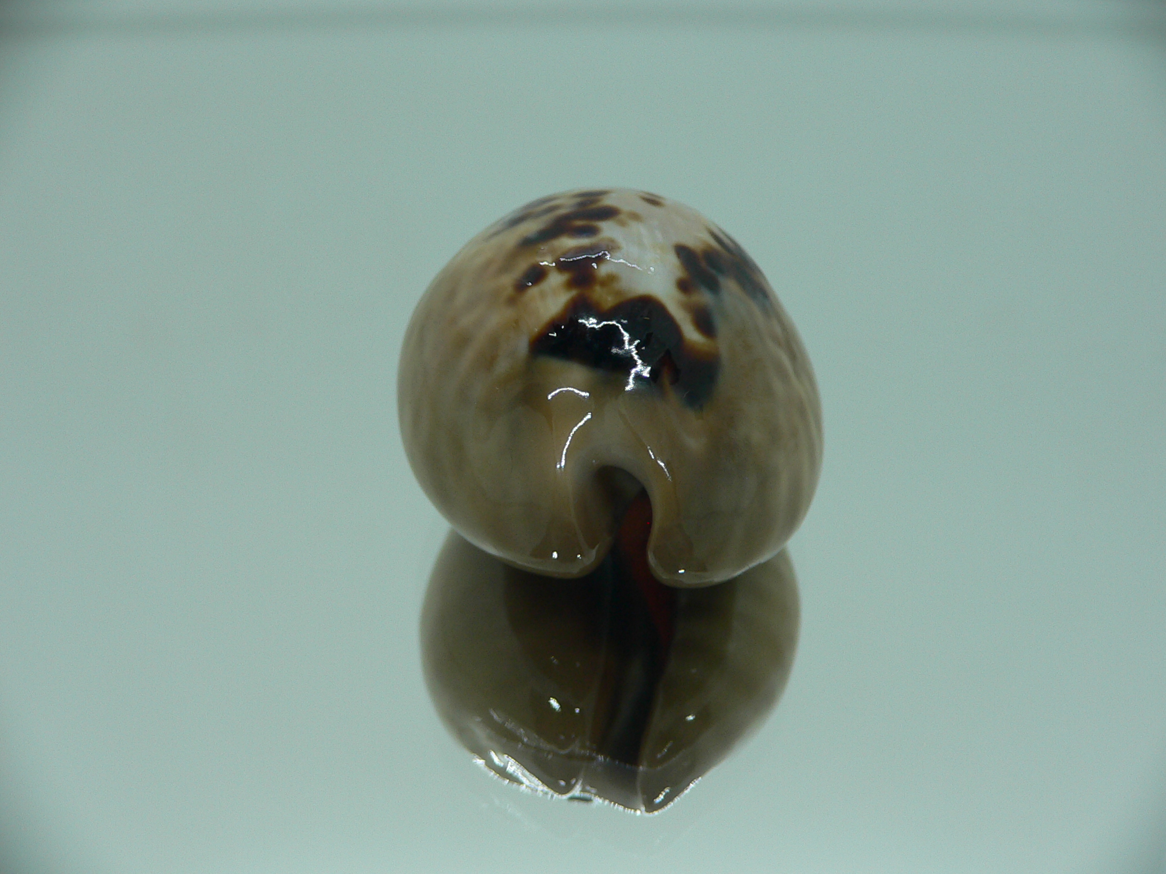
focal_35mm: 35
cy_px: 437
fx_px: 1179
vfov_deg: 40.7
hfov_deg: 52.6
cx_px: 583
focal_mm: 4.6
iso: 80
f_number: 2.8
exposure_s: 1/60
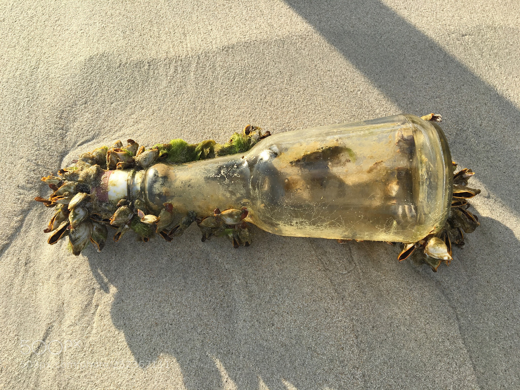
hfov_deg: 61.7
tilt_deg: -62.1
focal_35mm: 29
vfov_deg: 48.2
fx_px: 436
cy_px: 195
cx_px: 260
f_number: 2.2
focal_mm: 4.15
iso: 25
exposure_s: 1/705
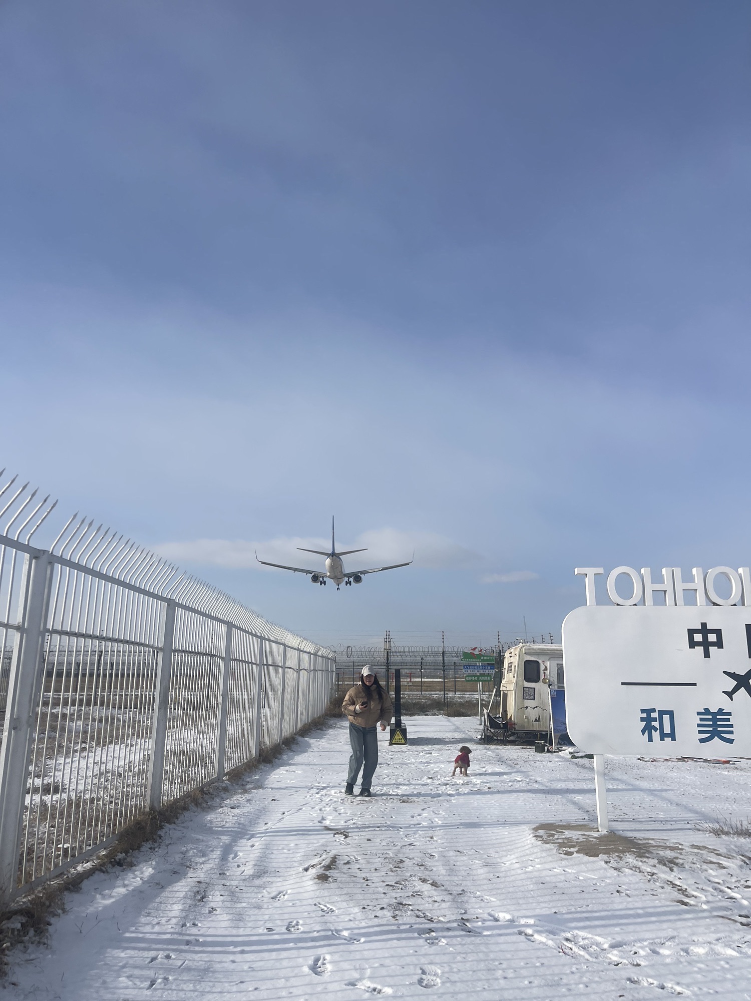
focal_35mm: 25
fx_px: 723
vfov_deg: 69.4
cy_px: 500
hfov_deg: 54.9
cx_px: 376
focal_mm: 5.1
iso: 32
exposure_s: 1/6993
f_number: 1.6
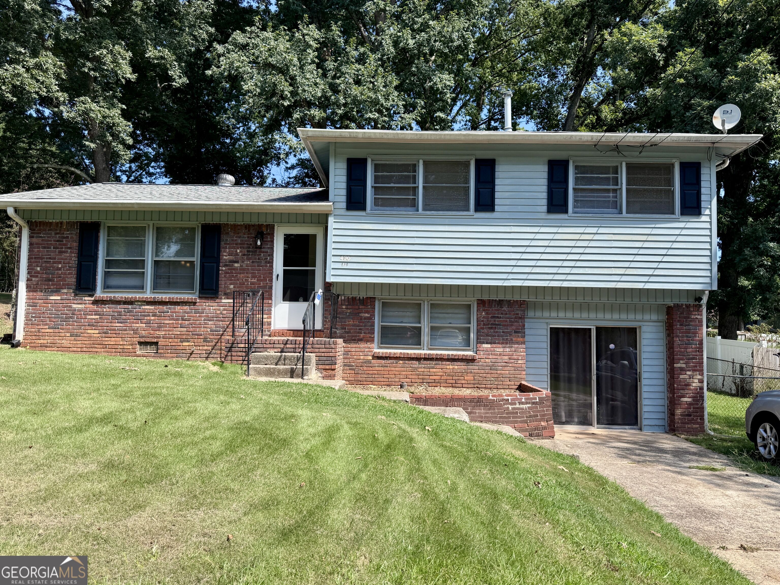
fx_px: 541
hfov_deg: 71.6
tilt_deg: +4.8
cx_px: 390
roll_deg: -0.4
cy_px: 292
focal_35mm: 24
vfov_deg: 56.8
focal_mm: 6.76
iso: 80
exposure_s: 1/2252
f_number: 1.78
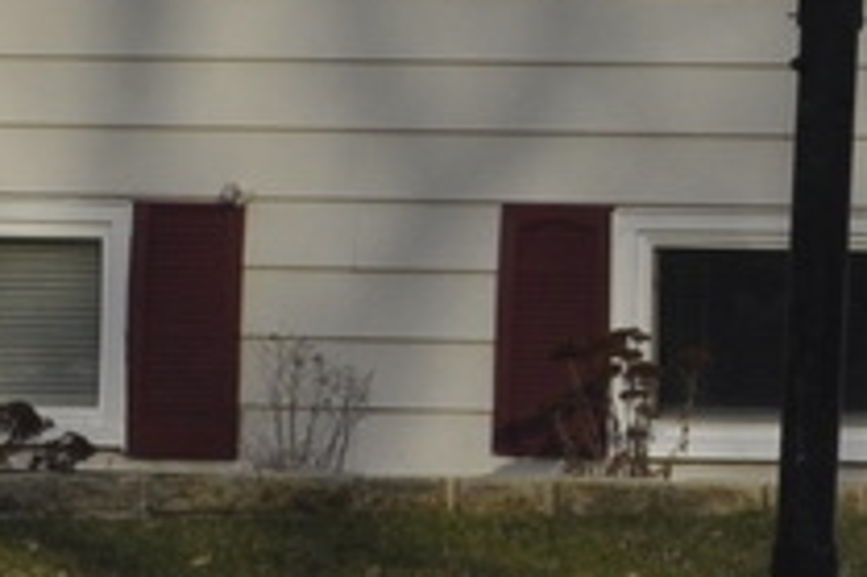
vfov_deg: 4.3
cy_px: -145
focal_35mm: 315
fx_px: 7577
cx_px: 1825
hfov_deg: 6.3
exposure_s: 1/200
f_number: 14
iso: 200
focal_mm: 27
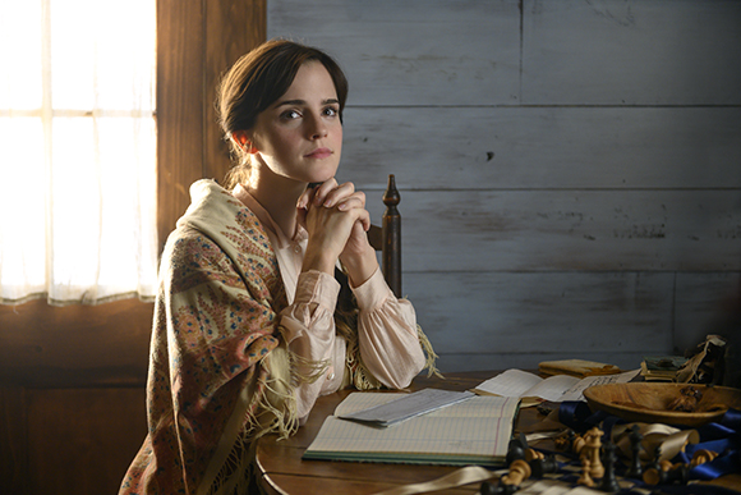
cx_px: 370
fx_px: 1235
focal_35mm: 60
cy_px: 248
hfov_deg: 33.4
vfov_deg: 22.6
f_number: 2.8
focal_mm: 60
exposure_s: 1/125
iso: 1250
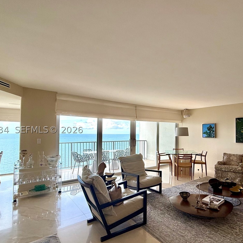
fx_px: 167
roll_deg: -0.6
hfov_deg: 70.1
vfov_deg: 72.1
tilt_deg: +1.2
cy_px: 130
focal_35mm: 21
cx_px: 162
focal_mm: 2.22
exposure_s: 1/145
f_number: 2.2
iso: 64
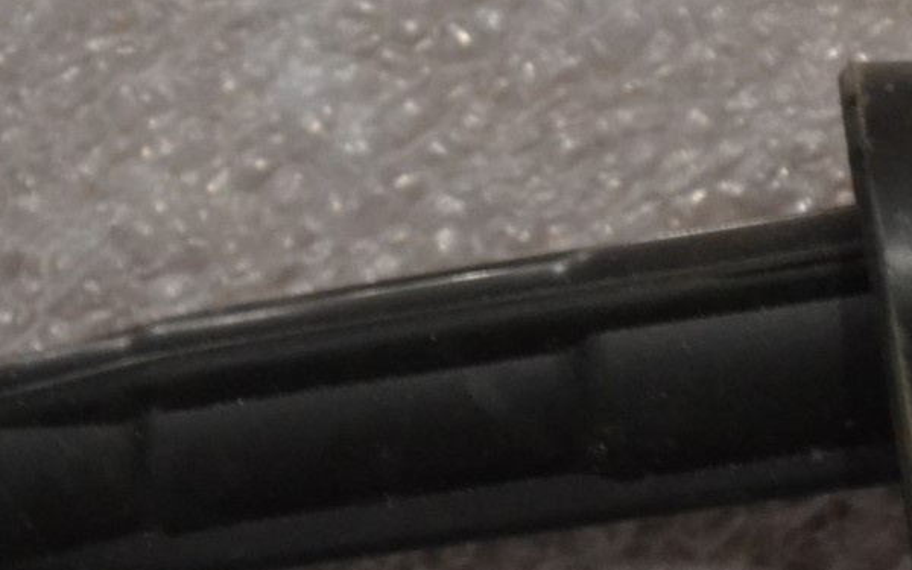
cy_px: 328
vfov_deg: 6.9
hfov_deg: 11.1
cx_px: 527
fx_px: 4701
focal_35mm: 189
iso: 3200
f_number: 5.6
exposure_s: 1/25
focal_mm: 55
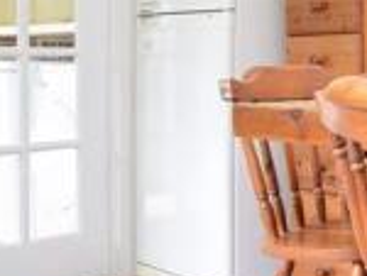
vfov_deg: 23.1
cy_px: 60
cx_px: 548
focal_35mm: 63
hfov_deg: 24.2
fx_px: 669
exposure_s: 1/8
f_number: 7.1
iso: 250
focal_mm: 10
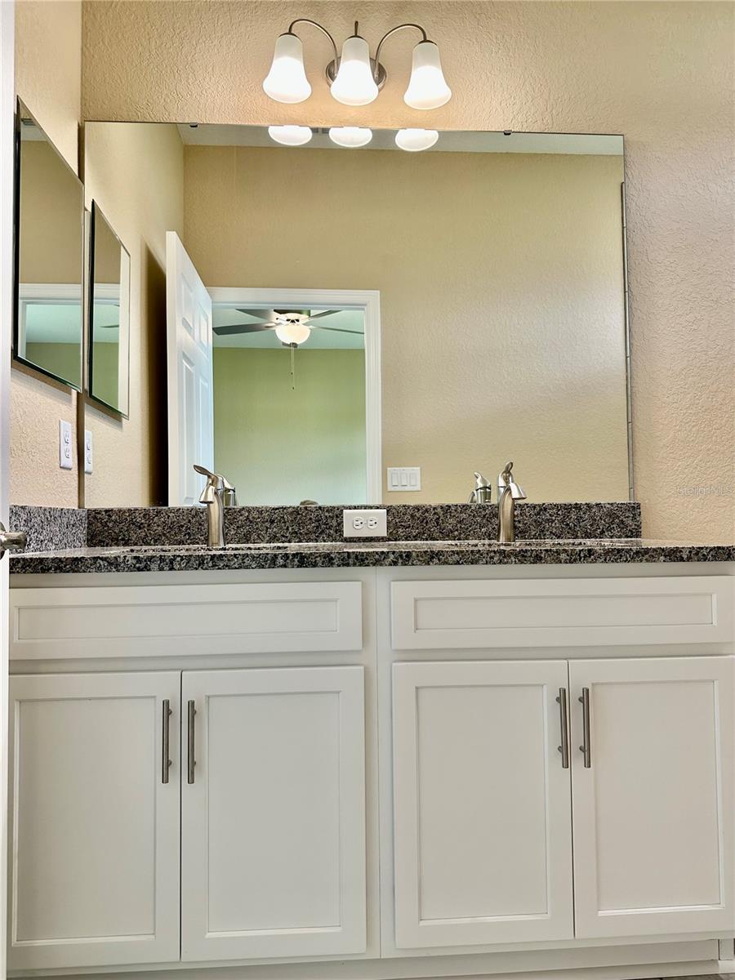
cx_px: 368
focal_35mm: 24
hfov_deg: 56.8
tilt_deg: +2.0
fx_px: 679
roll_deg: +0.0
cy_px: 490
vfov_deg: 71.6
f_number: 1.78
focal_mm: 6.86
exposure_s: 1/120
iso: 125
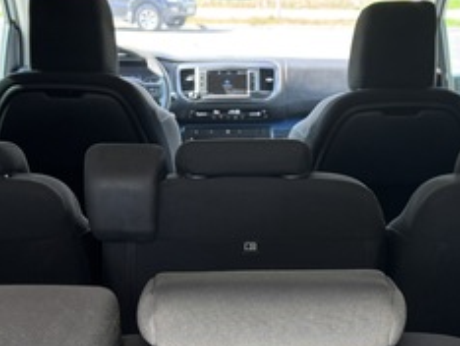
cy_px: 197
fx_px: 865
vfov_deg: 22.6
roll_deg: +1.9
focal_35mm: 65
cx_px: 243
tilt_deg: -14.7
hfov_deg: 29.8
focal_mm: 6.76
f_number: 1.78
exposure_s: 1/121
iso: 125
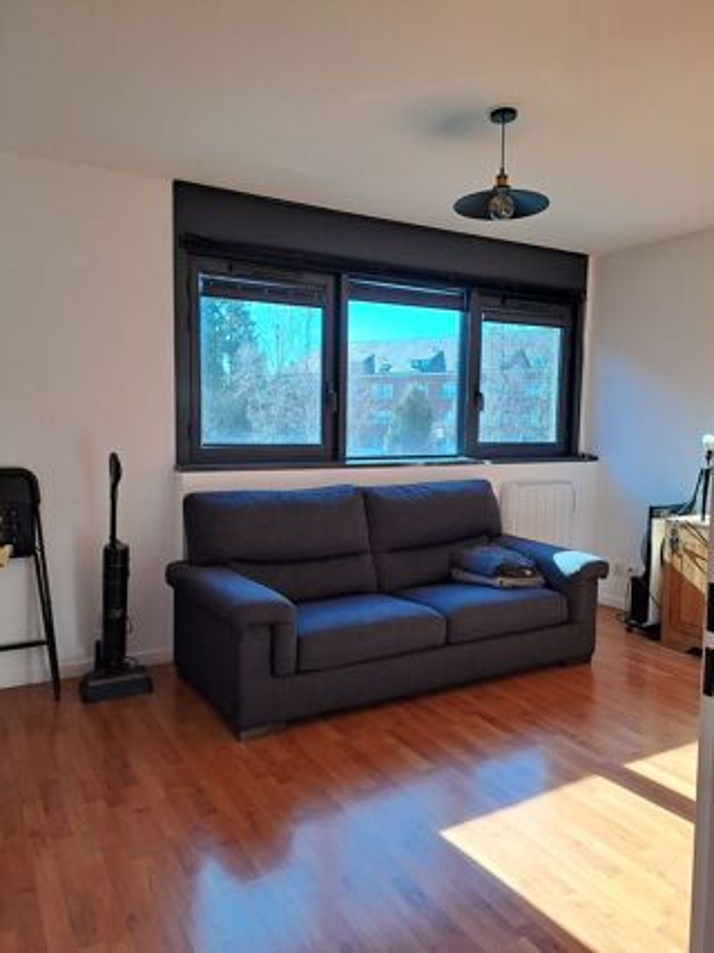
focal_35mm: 25
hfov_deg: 54.9
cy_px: 476
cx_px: 357
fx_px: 688
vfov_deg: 69.4
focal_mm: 4.65
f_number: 1.8
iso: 32
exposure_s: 1/166
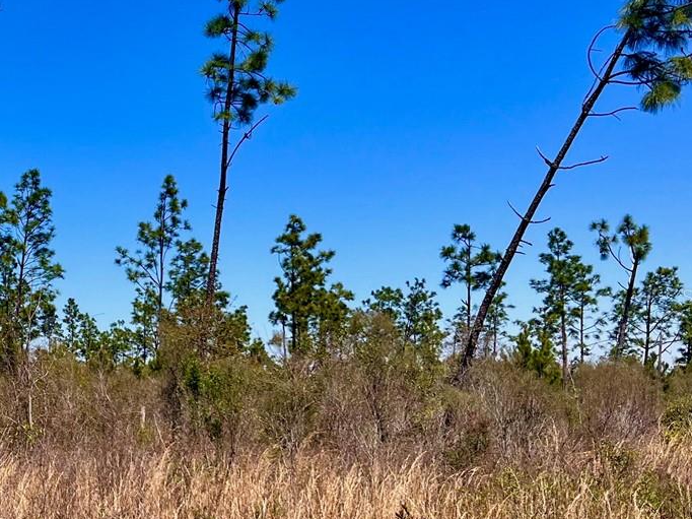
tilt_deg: +5.0
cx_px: -33
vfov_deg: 24.0
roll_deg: +0.7
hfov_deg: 29.2
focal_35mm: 61
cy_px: 297
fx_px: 1219
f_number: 1.6
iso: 50
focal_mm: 5.1
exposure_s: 1/3623
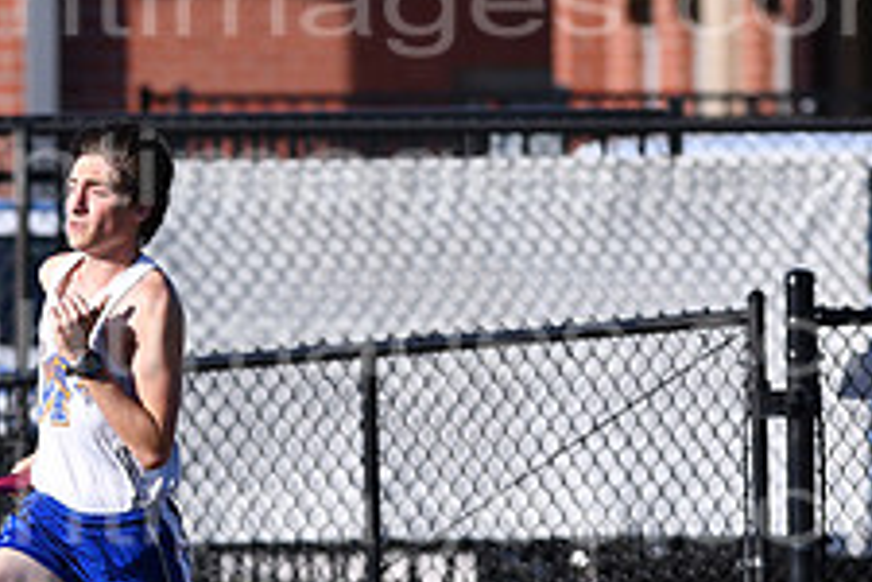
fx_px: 28096
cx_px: 85
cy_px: 433
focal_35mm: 1160
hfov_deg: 1.8
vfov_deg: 1.2
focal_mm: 300
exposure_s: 1/2500
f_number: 5.6
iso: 320
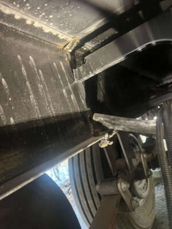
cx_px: 86
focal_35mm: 26
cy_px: 114
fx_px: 172
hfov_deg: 53.1
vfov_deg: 67.3
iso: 640
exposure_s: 1/38
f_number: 1.5
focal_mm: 5.7
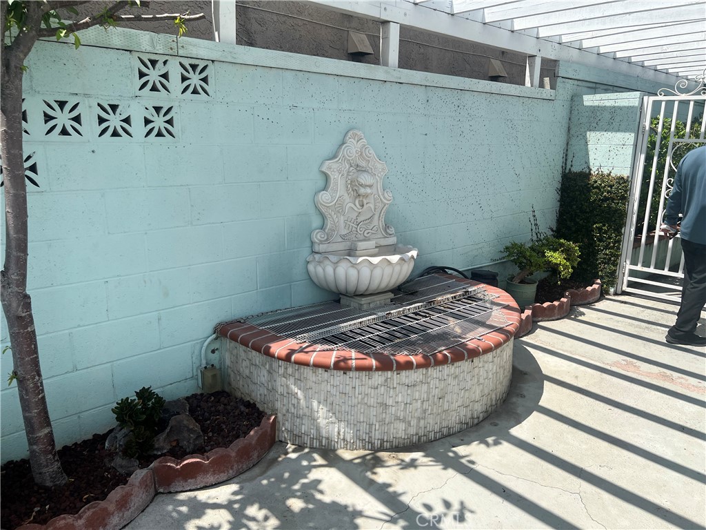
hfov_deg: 67.3
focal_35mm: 26
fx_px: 530
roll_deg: -0.6
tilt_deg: -14.6
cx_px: 353
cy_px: 265
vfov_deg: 53.1
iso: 50
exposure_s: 1/3968
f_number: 1.5
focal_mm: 5.7
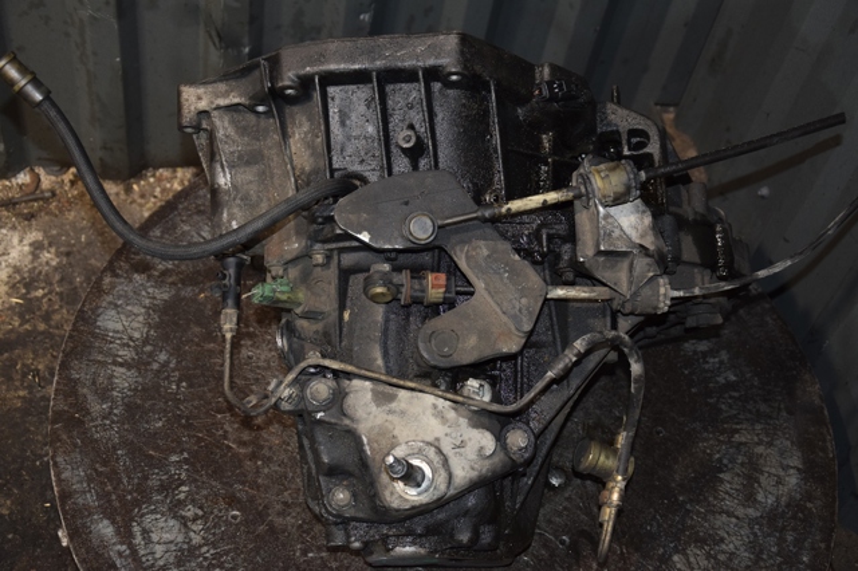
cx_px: 429
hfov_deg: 33.4
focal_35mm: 60
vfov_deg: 22.6
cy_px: 286
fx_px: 1429
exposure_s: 1/60
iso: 800
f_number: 4.8
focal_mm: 40
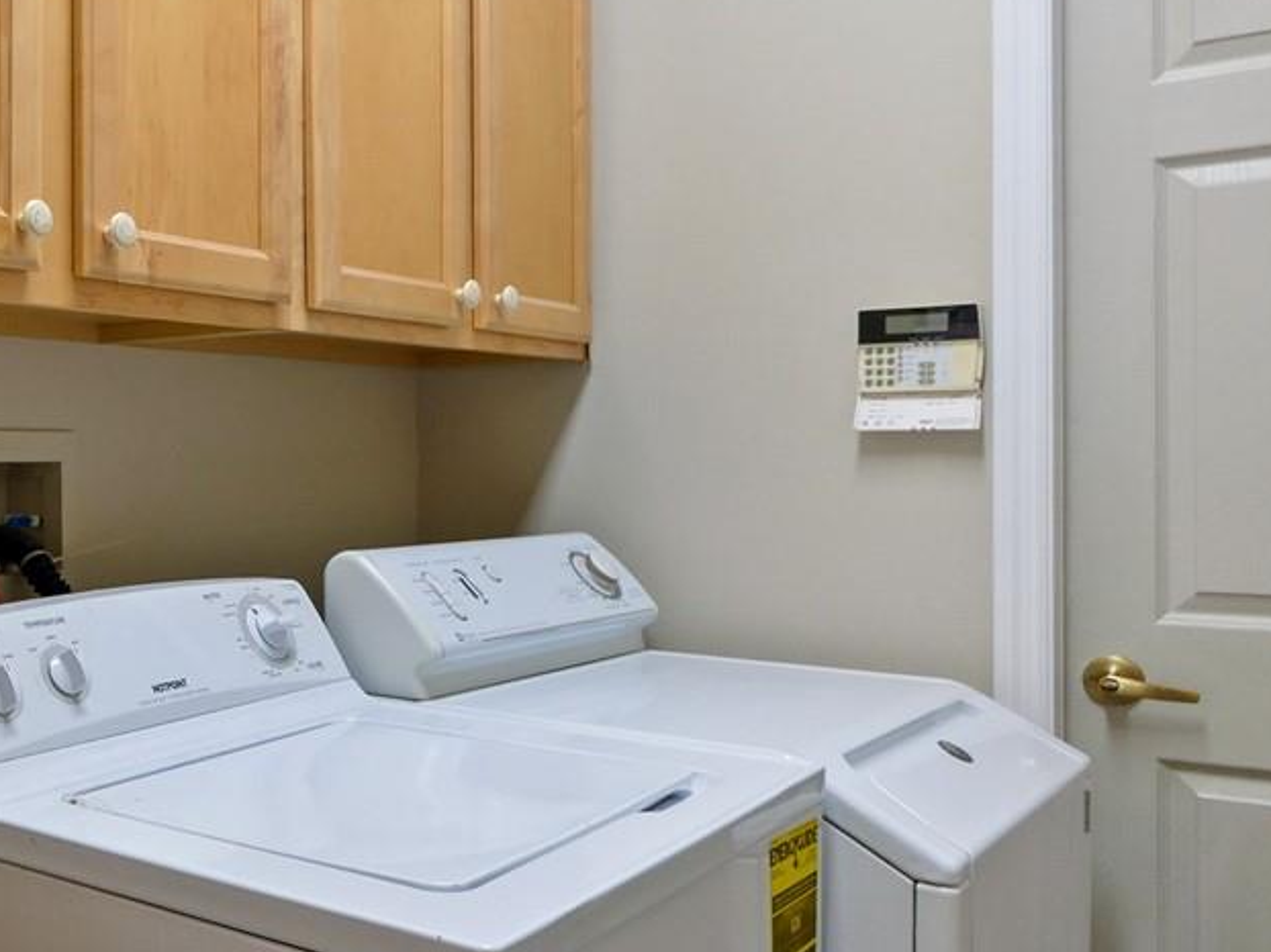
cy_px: 444
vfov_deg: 39.6
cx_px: 20
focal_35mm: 36
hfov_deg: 44.3
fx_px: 1321
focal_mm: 7
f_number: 4
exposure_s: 1/60
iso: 800
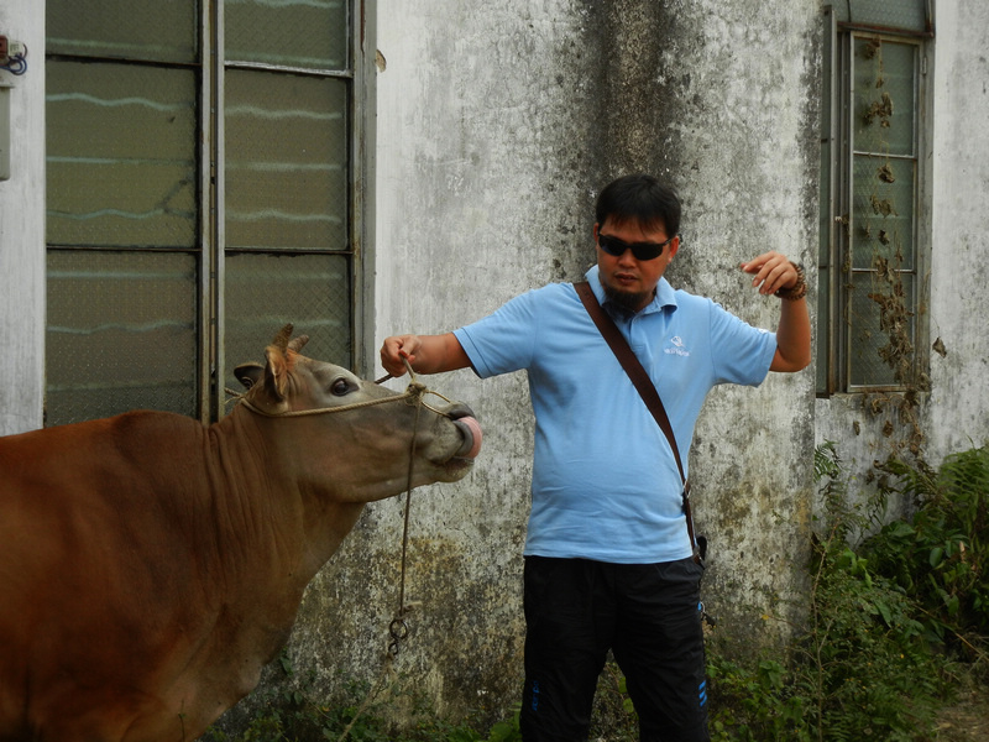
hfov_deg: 25.3
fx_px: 2200
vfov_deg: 19.1
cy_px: 371
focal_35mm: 77
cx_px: 494
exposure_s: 1/327
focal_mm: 13.9
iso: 160
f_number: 4.3
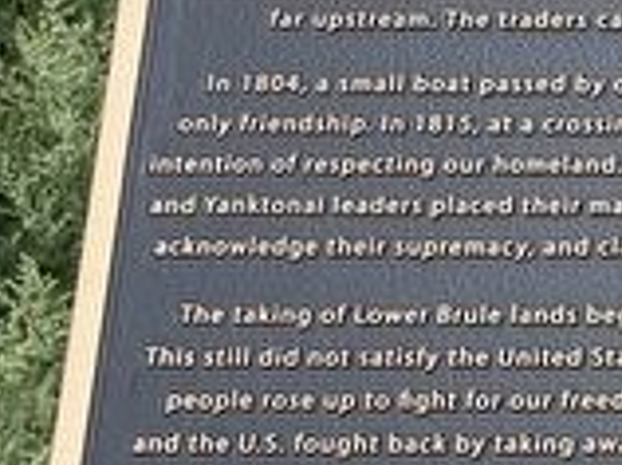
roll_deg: -0.7
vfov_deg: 10.4
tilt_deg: -27.5
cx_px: 1331
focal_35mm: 142
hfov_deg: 12.0
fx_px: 2548
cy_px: 162
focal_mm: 3.99
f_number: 1.8
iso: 32
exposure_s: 1/1736
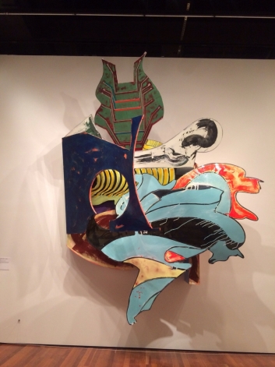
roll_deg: -0.4
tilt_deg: +10.8
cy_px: 184
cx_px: 138
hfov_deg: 48.2
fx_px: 307
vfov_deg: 61.7
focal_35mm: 29
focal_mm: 4.15
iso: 200
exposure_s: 1/30
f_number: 2.2
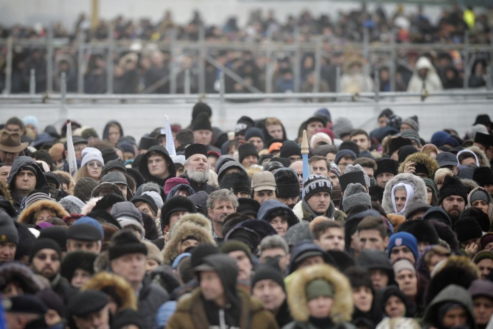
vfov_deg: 4.6
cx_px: 246
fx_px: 4107
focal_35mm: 300
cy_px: 164
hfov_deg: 6.9
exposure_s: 1/1250
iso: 800
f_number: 3.2
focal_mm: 300
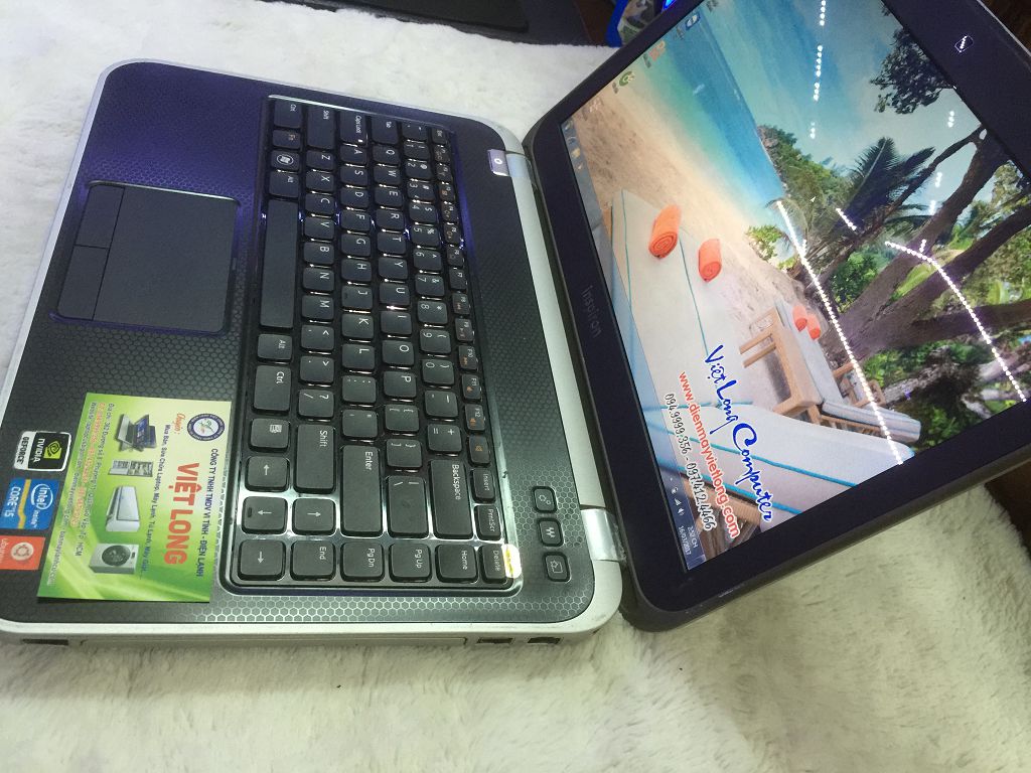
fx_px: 864
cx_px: 516
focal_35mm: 29
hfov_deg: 61.7
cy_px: 386
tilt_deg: -46.1
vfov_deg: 48.2
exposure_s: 1/17
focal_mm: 4.15
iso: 125
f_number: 2.2
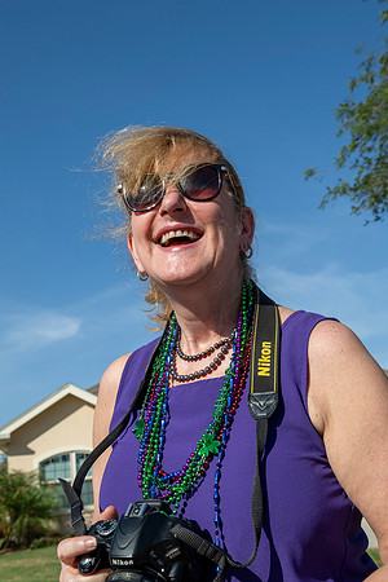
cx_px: 194
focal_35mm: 40
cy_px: 291
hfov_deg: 33.4
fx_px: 647
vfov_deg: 48.5
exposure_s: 1/1600
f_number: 10
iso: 720
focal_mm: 40
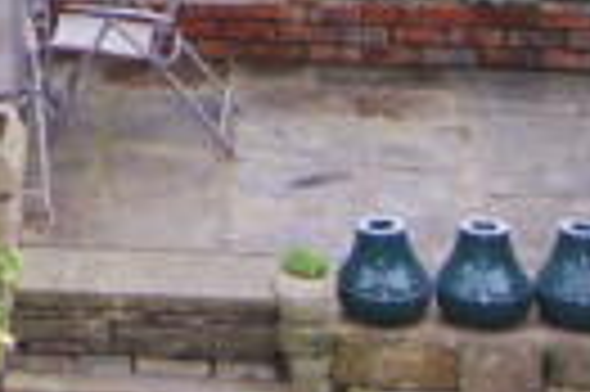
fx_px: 2210
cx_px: -525
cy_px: -475
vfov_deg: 9.3
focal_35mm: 135
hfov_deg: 13.4
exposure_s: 1/60
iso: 360
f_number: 3.5
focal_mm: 18
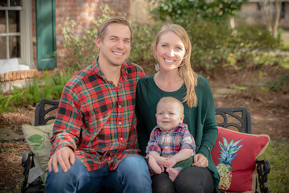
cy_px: 96
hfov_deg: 28.8
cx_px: 144
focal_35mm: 70
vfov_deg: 19.5
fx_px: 562
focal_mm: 70
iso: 320
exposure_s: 1/160
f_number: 4
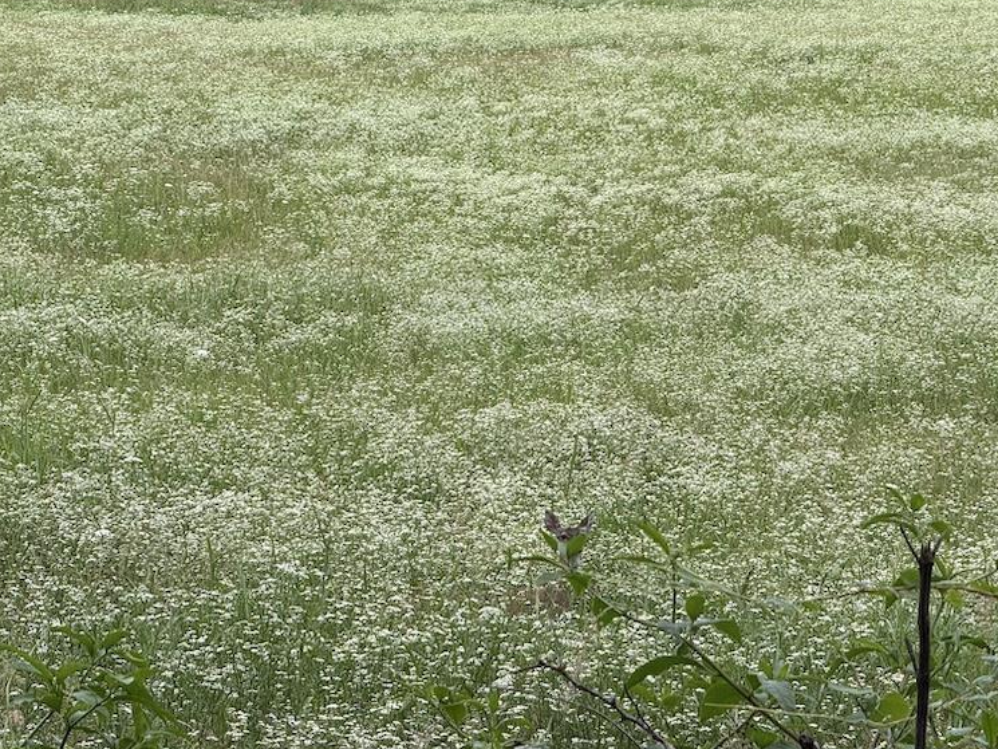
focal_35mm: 161
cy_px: 375
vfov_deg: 9.2
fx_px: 4642
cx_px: 553
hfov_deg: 12.3
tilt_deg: -1.3
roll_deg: -1.4
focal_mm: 15.66
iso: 64
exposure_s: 1/627
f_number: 2.8
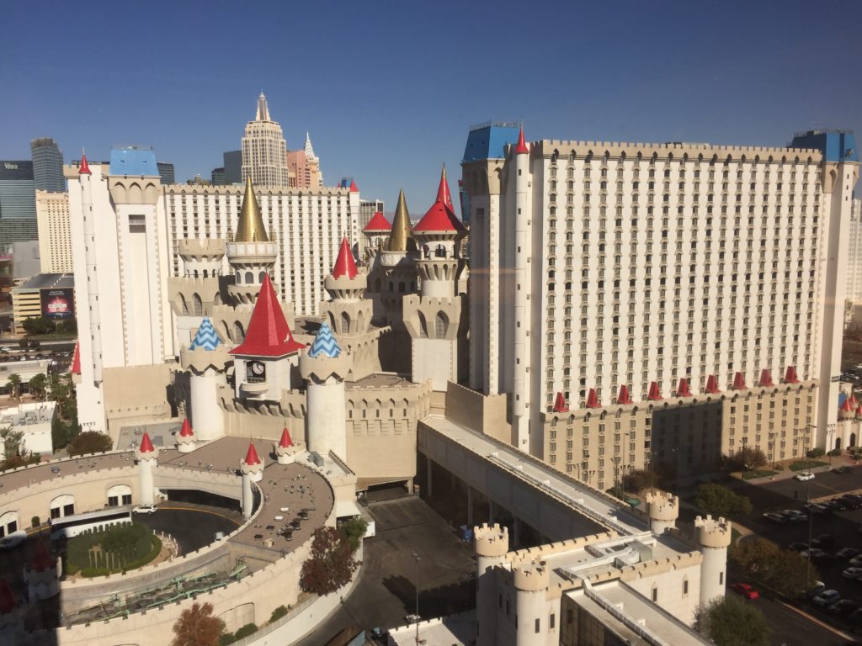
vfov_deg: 48.2
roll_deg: +0.9
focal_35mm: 29
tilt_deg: -8.8
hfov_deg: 61.7
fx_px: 722
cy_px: 323
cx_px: 431
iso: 32
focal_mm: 4.15
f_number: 2.2
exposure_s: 1/208
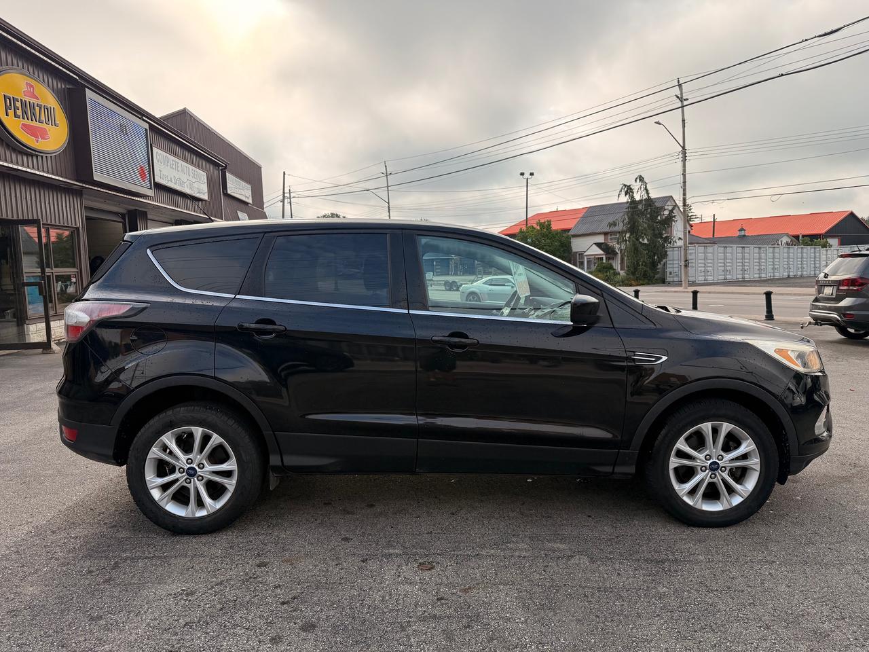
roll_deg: +2.4
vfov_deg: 56.8
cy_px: 326
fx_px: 602
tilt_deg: -3.9
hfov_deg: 71.6
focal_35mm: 24
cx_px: 434
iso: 80
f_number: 1.78
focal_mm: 6.76
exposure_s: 1/3279
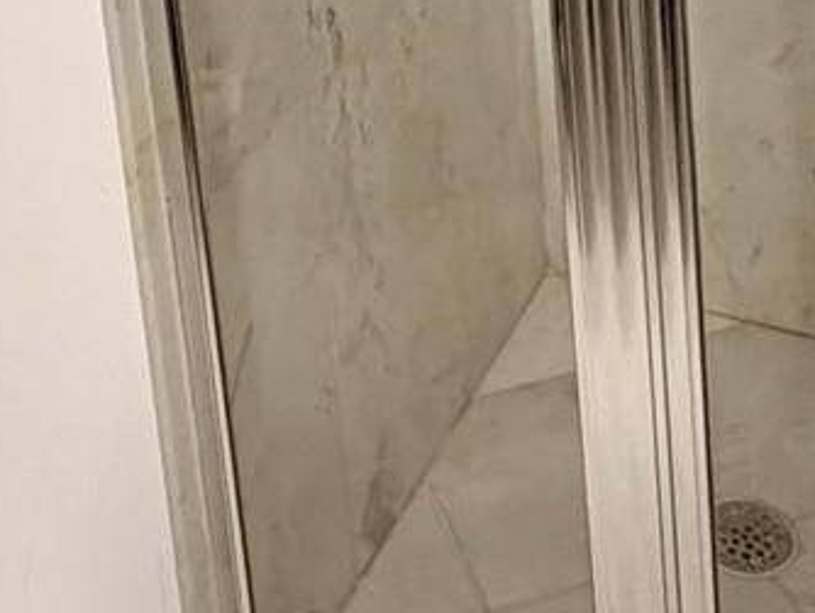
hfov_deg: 28.8
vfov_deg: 18.6
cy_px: -383
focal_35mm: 67
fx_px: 1579
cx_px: 295
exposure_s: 1/60
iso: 200
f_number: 2.2
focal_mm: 2.22
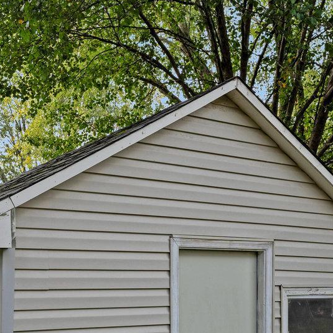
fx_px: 580
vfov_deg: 30.9
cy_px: 282
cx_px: 139
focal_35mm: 53
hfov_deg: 32.0
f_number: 8
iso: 100
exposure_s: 1/60
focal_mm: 16.4
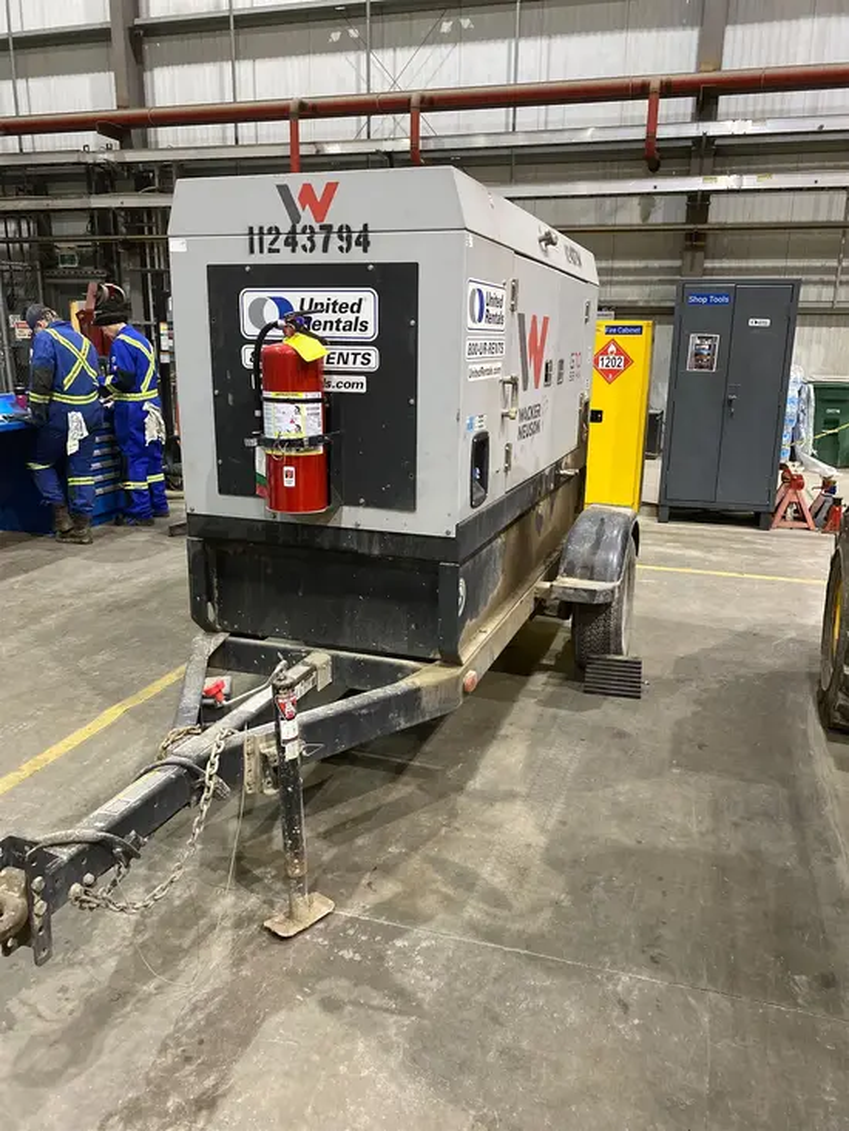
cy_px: 566
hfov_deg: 53.1
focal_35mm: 26
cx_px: 424
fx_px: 850
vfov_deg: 67.3
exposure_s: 1/40
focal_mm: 4.25
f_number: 1.8
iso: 500
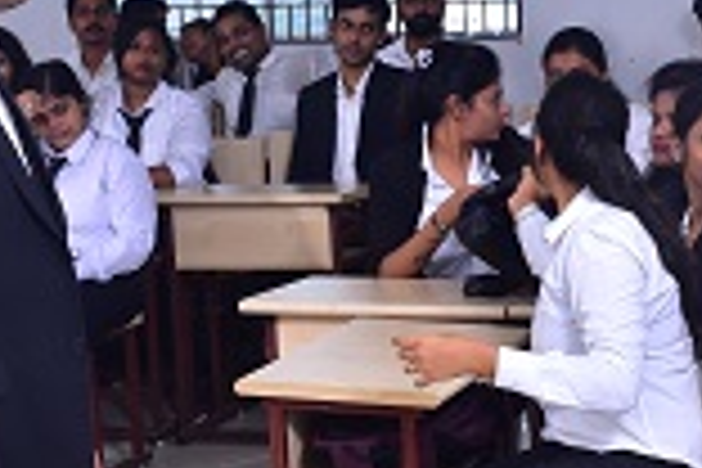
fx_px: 2184
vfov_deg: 12.2
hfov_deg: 18.1
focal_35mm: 112
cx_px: 554
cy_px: 295
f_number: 11
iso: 400
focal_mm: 35
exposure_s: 1/125
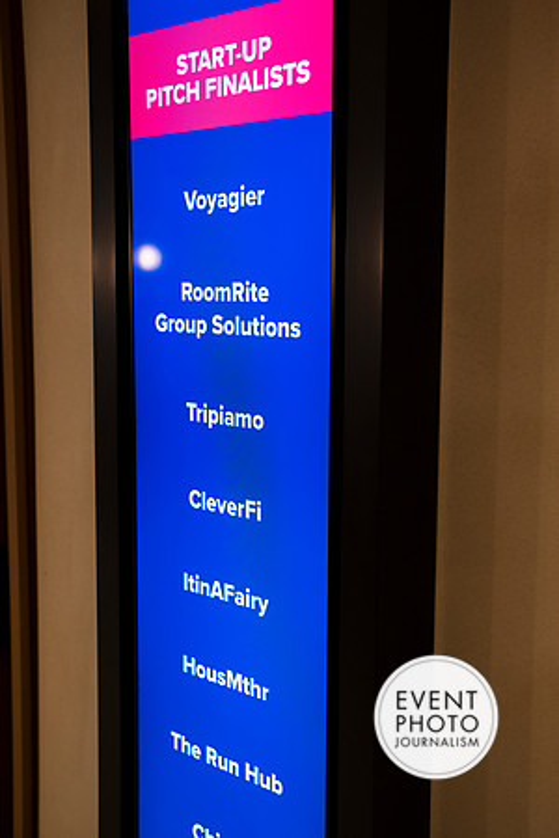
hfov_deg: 31.9
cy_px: 419
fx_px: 978
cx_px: 280
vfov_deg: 46.4
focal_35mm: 42
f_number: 3.2
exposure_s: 1/200
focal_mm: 42
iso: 900
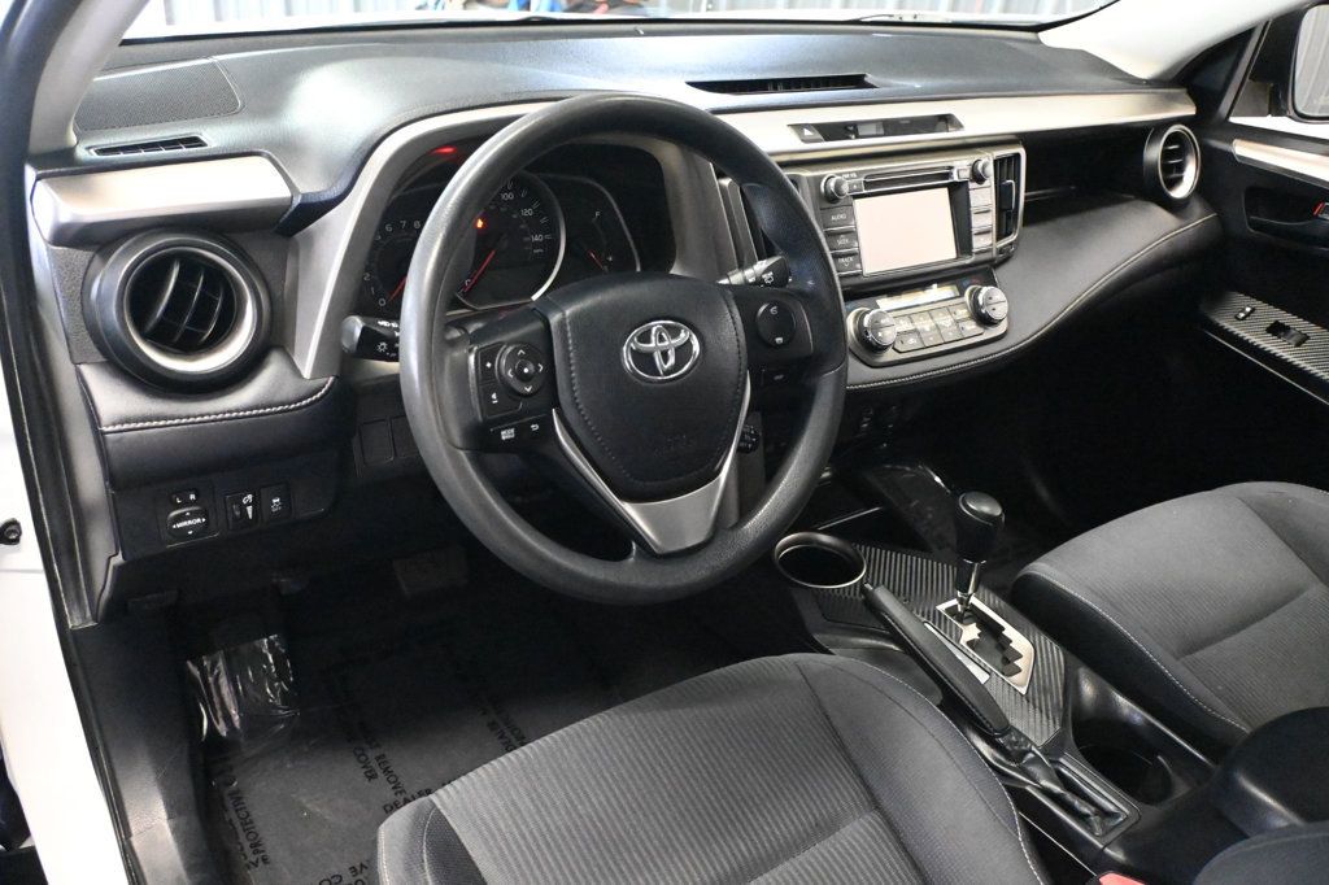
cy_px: 442
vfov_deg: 44.6
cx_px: 664
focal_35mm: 29
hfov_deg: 63.2
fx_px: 1079
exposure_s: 1/60
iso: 12800
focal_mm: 19.5
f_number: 3.8
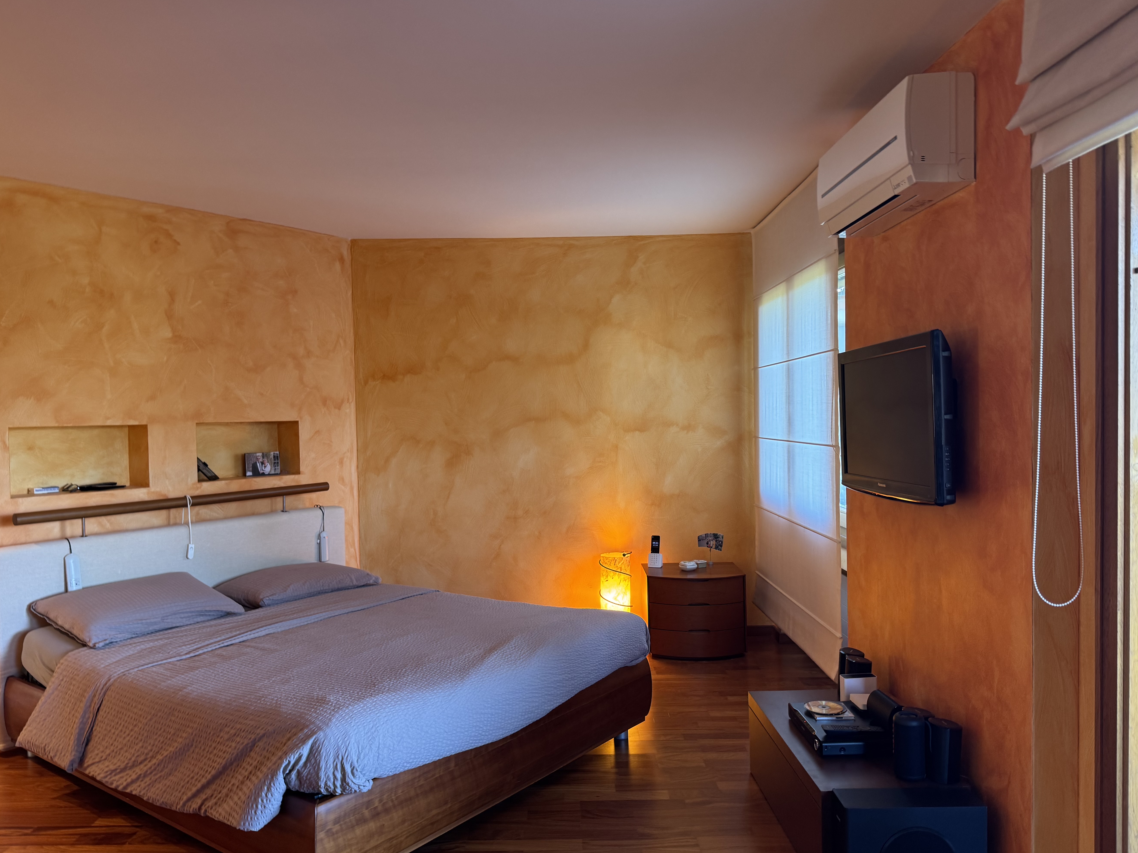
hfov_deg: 67.3
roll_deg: +0.8
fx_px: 855
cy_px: 436
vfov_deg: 53.1
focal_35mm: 26
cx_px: 543
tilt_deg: +1.1
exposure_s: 1/50
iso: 160
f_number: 1.78
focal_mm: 6.76
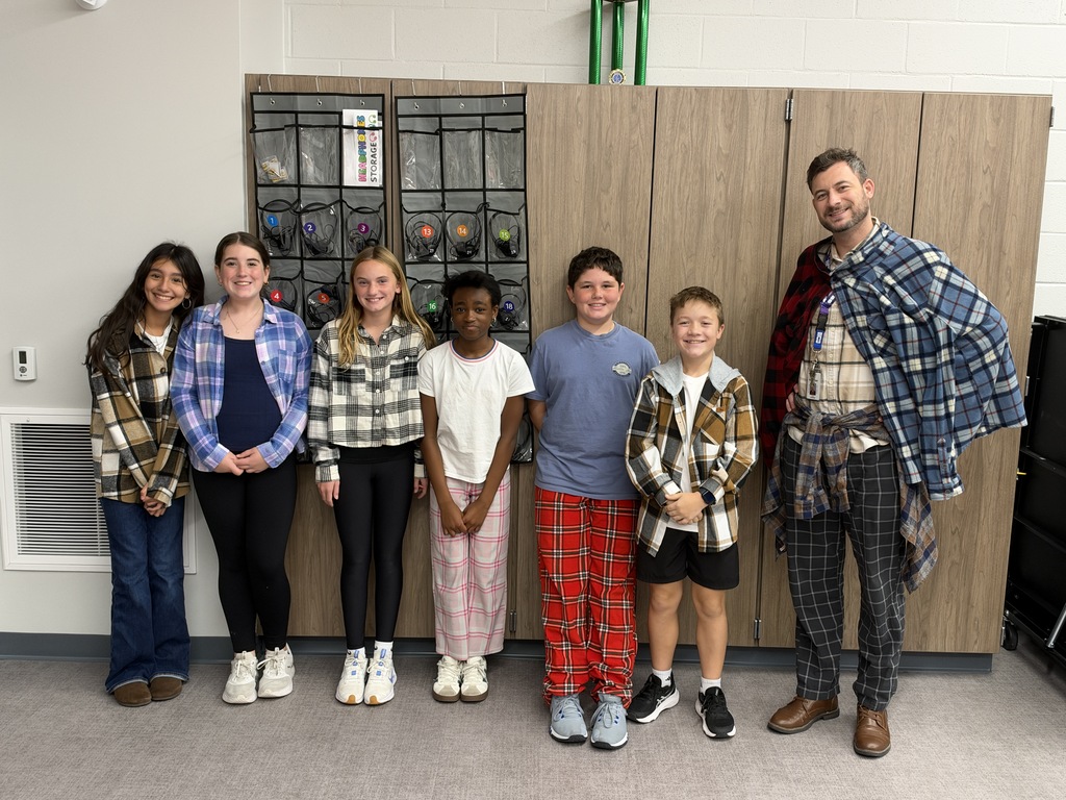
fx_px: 1047
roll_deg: -1.4
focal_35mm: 34
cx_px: 533
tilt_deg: -9.3
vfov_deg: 41.8
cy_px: 400
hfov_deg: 54.0
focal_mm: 6.93
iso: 400
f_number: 1.8
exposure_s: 1/60
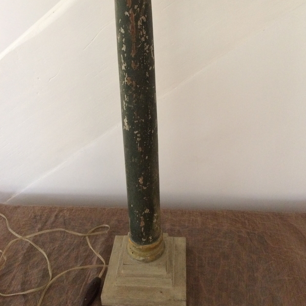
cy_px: 112
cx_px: 151
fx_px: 350
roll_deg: +2.1
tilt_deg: -22.3
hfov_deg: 47.2
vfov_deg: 46.7
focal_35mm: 35
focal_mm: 4.15
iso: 320
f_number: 2.2
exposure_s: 1/25
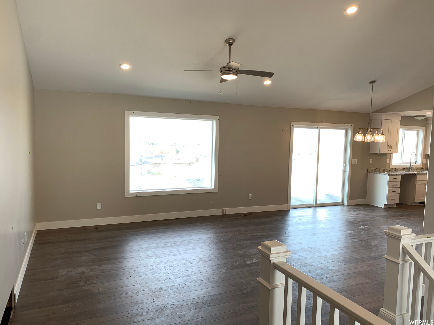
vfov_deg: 53.1
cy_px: 162
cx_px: 217
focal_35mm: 26
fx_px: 326
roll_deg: -0.7
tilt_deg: -5.4
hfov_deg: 67.3
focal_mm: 4.25
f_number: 1.8
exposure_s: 1/120
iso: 25
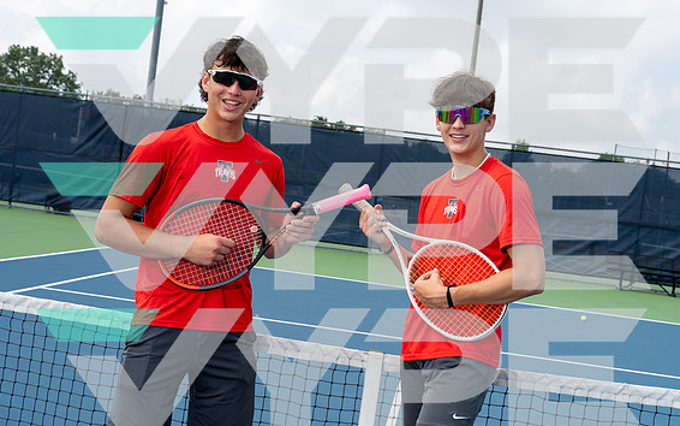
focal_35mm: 47
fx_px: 871
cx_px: 345
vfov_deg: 27.4
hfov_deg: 42.6
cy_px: 227
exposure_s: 1/250
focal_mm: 45
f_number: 8
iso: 100
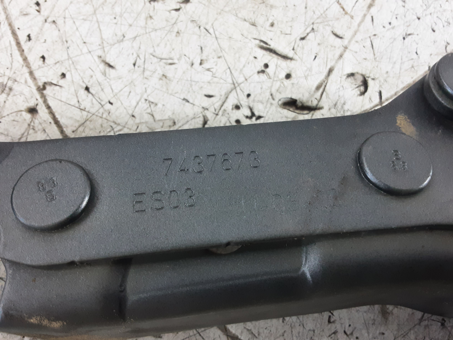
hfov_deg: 65.3
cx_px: 226
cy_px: 170
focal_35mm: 27
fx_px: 353
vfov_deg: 51.4
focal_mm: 2.91
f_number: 1.9
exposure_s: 1/25
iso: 160
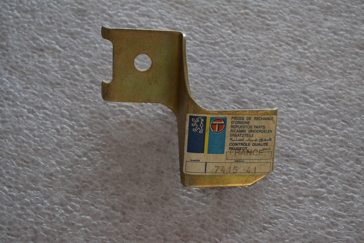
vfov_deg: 23.8
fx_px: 576
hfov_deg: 35.1
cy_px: 122
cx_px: 182
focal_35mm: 57
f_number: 5
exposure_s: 1/25
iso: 3200
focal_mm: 38
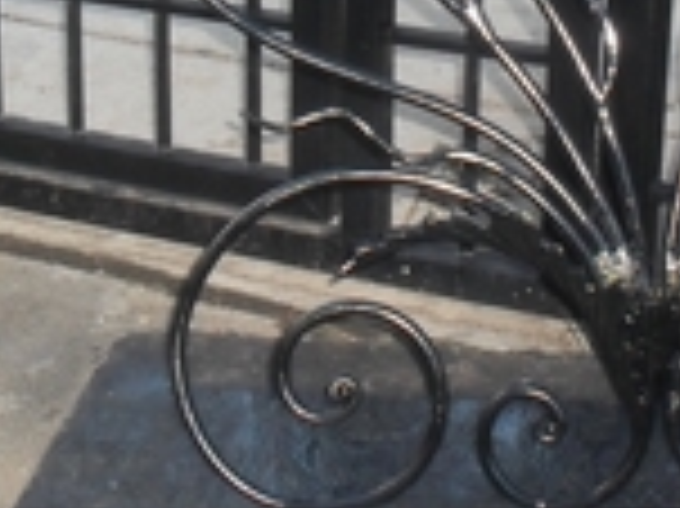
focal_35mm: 93
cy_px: -13
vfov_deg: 15.5
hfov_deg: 21.0
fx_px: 1825
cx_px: 482
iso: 240
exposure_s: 1/45
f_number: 3.2
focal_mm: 6.3
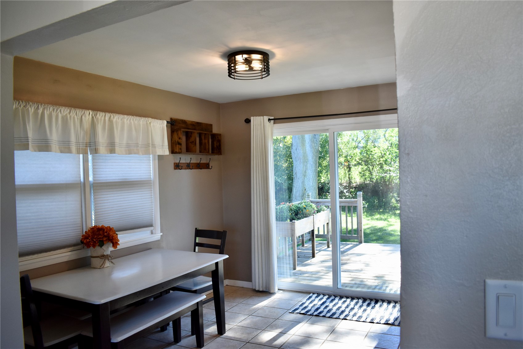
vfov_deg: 47.9
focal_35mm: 27
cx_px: 262
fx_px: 392
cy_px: 174
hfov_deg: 67.4
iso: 400
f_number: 4.5
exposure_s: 1/100
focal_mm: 18
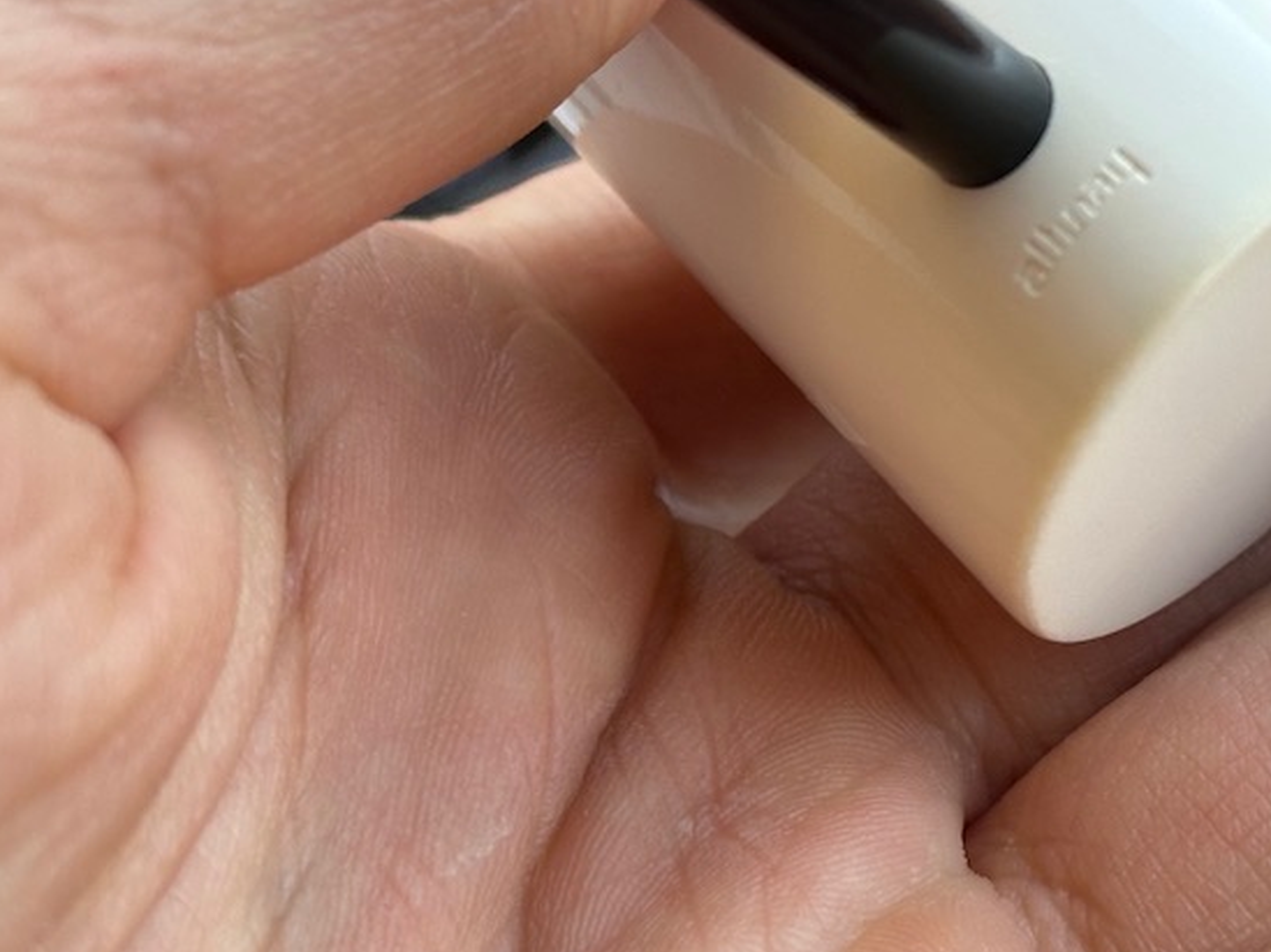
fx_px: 4110
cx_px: 903
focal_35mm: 112
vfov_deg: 13.1
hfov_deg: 17.5
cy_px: 199
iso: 64
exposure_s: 1/452
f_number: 1.78
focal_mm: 6.86
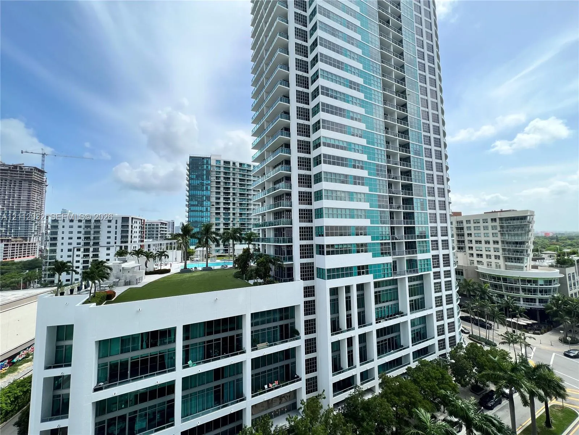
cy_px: 218
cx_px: 290
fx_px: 217
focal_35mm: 13
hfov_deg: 106.2
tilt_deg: +5.7
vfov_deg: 89.9
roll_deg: +1.3
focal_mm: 1.57
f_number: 1.8
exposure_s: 1/1130
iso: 32
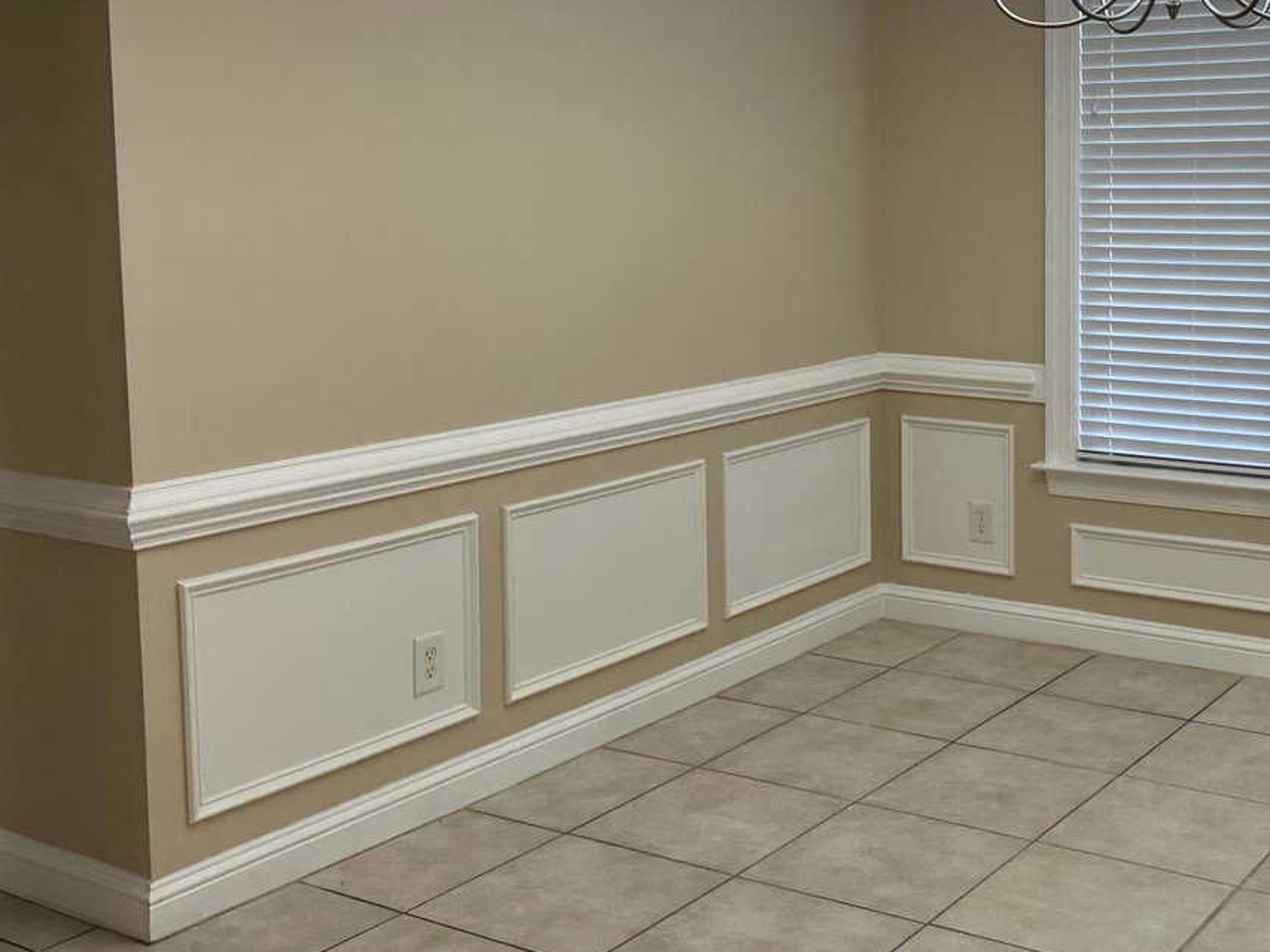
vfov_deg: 32.0
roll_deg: +0.1
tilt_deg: -4.6
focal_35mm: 45
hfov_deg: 41.1
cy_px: 326
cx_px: 925
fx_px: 1651
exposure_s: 1/163
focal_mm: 6.86
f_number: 1.78
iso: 100
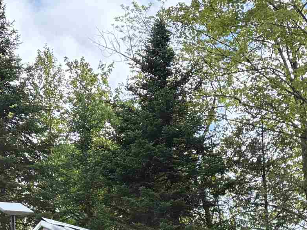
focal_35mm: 102
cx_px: 179
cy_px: 432
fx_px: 904
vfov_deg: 12.9
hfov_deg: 19.2
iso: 64
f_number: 1.6
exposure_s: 1/1135
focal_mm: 5.96
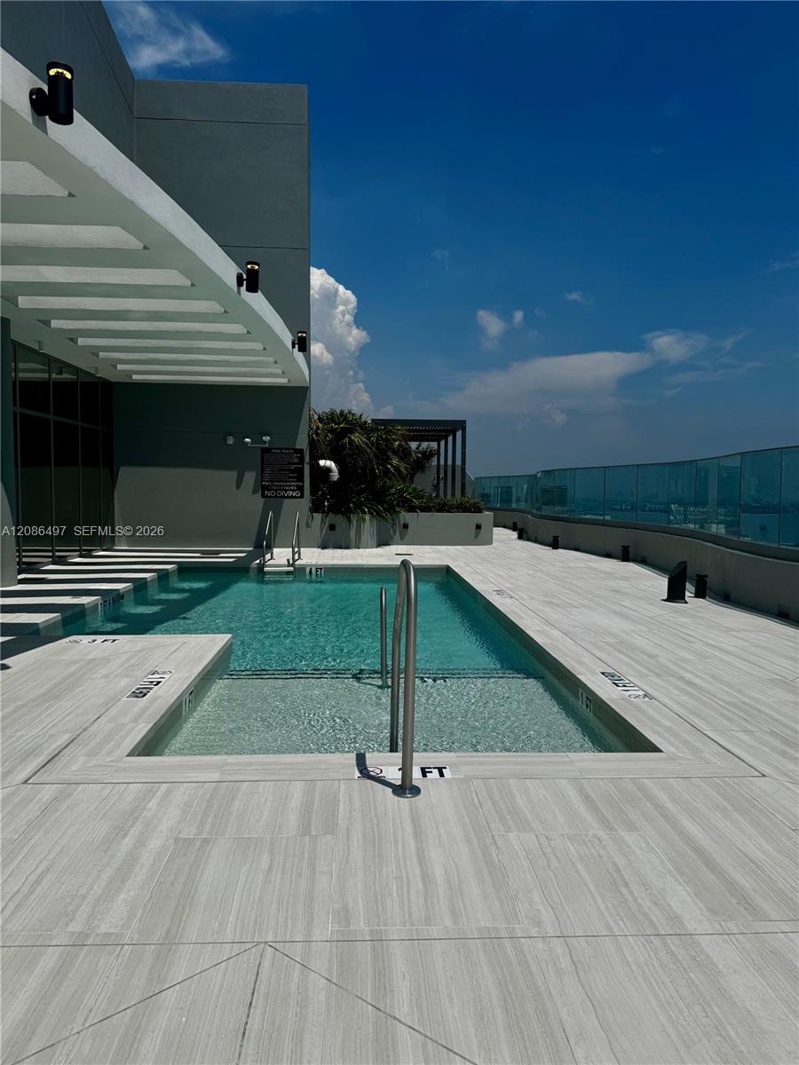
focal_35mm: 24
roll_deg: -0.1
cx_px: 400
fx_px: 739
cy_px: 532
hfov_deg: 56.8
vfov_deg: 71.6
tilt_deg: -3.5
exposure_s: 1/12346
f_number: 1.78
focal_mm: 6.76
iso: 64
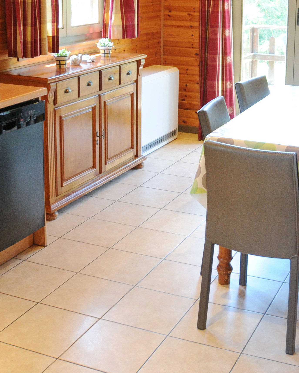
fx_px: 620
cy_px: 77
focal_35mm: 56
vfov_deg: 32.7
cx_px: 209
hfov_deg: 26.9
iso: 400
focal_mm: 16
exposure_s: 1/25
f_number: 3.5
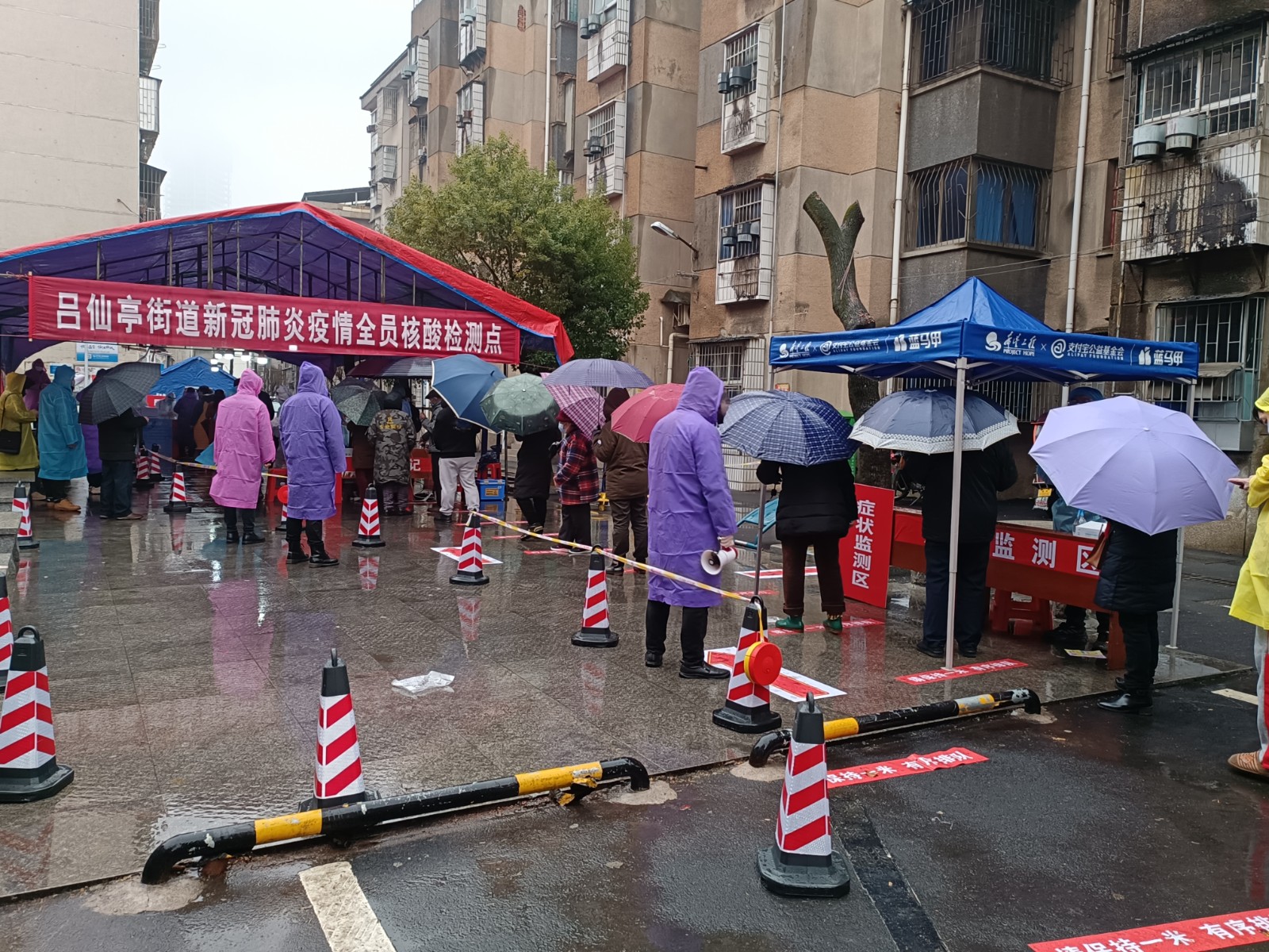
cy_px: 476
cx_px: 634
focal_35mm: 27
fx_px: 990
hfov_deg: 65.3
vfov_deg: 51.4
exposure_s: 1/50
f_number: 1.9
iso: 164
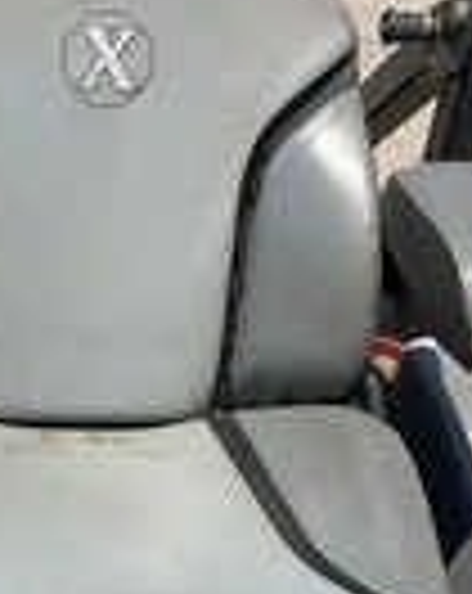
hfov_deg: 17.6
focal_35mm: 86
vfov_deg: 22.0
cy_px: 459
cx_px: 76
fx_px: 1507
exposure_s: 1/1912
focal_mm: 3
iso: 25
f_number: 1.8
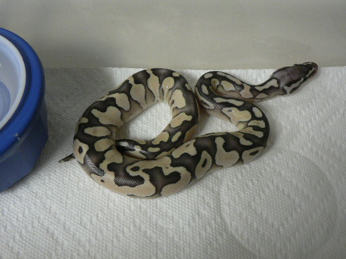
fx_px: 370
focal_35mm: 37
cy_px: 133
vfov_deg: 38.7
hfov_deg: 50.1
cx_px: 177
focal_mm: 6
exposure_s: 1/15
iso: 200
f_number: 2.8
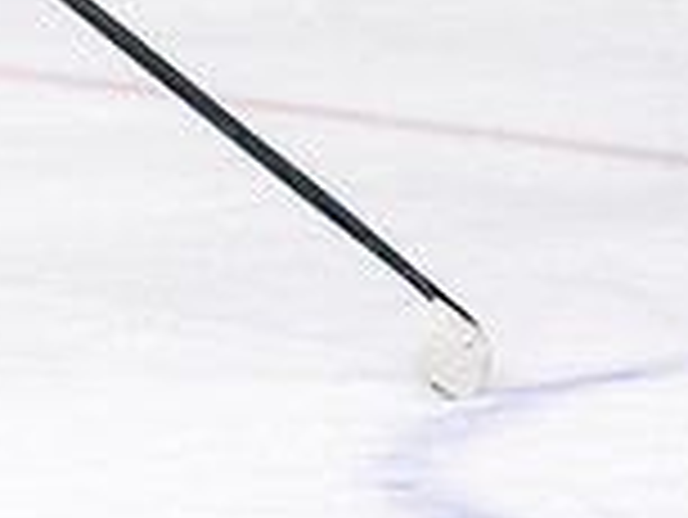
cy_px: -85
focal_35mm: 920
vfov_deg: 1.6
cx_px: -526
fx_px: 18300
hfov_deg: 2.1
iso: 800
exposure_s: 1/640
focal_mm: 125
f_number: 2.8
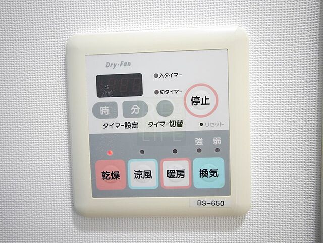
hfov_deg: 63.4
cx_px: 162
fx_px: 261
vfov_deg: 49.7
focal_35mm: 28
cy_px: 122
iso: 1600
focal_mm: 14
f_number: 4
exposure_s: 1/60
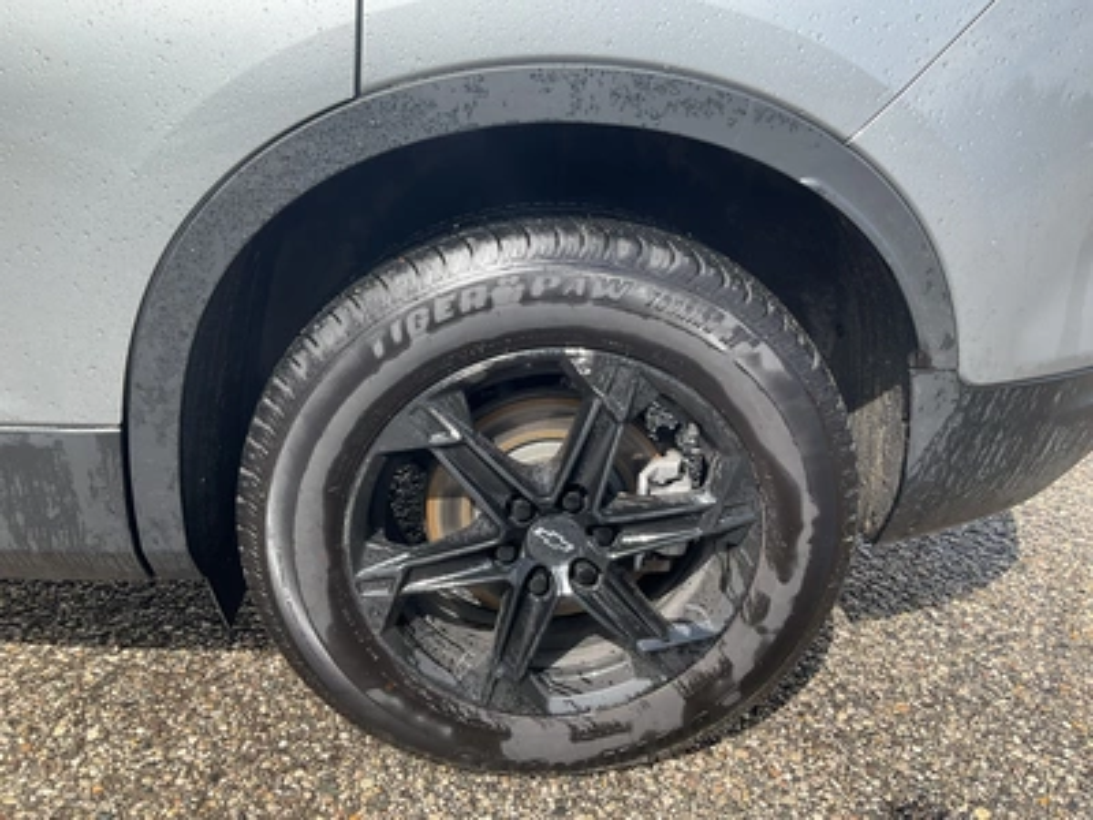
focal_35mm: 29
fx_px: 916
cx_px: 546
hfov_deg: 61.7
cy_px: 410
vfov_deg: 48.2
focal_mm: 3
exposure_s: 1/551
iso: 25
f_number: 1.8
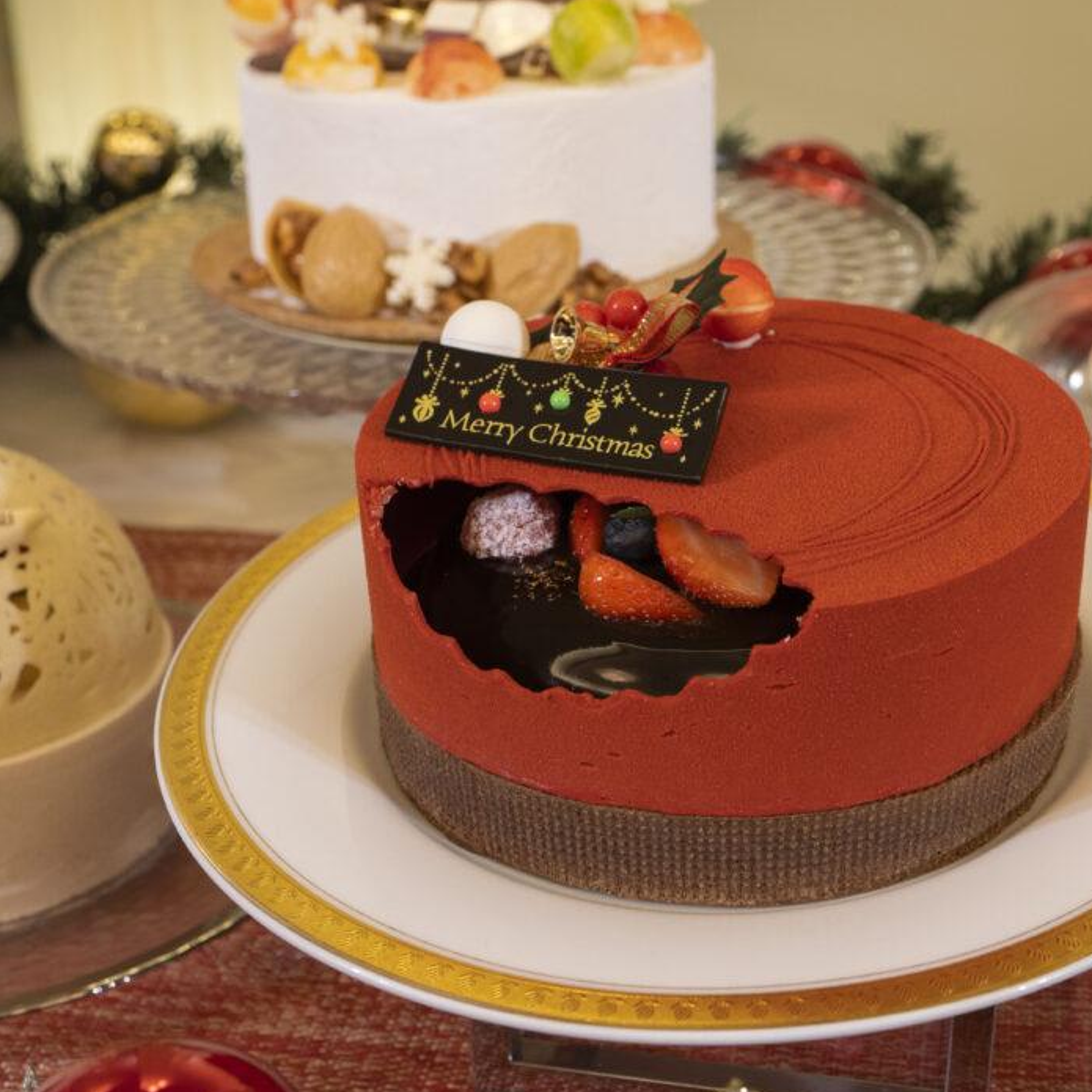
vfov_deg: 28.2
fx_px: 2177
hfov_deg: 28.0
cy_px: 524
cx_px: 697
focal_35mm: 61
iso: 800
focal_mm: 22
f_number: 4
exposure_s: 1/60
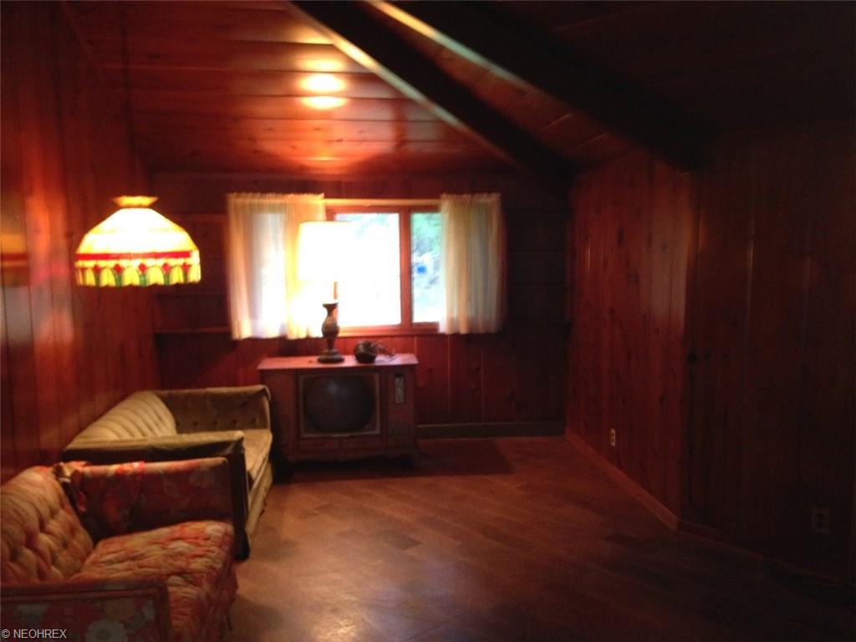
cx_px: 428
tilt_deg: -7.4
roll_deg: -0.7
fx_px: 816
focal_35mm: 33
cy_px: 321
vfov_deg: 42.9
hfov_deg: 55.4
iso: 320
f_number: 2.4
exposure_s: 1/20
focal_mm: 4.12
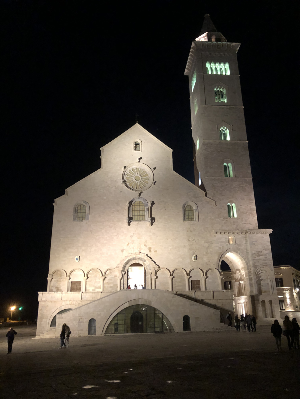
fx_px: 324
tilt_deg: +18.2
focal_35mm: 28
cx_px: 150
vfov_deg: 63.4
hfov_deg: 49.7
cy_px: 200
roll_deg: +1.3
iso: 100
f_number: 1.8
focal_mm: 4
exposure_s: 1/5
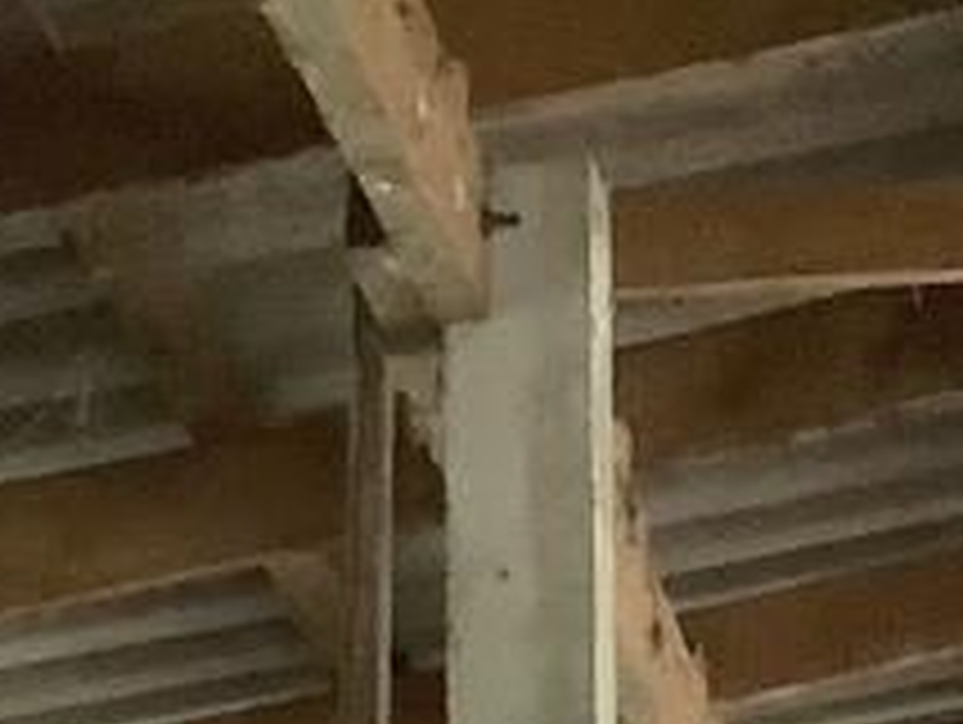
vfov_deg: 8.0
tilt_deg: -2.5
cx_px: 821
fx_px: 4623
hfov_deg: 11.8
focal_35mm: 166
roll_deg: -1.2
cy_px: 1929
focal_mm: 3.3
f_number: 2.4
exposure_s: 1/50
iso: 320
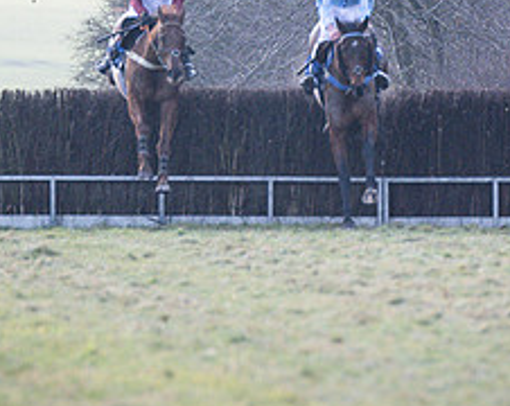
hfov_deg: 1.7
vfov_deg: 1.3
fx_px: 17373
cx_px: 263
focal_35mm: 1153
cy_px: 9
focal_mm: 200
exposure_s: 1/1600
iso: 400
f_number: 2.8
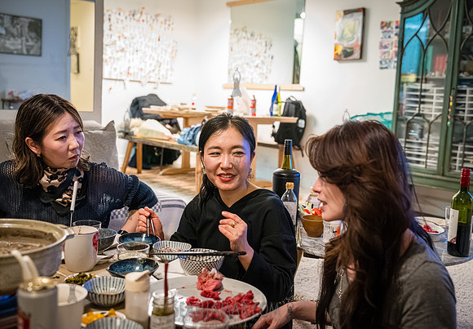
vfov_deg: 37.8
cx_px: 247
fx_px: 480
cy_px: 164
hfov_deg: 52.4
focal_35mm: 36
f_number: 3.2
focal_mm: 35
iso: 12800
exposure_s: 1/160
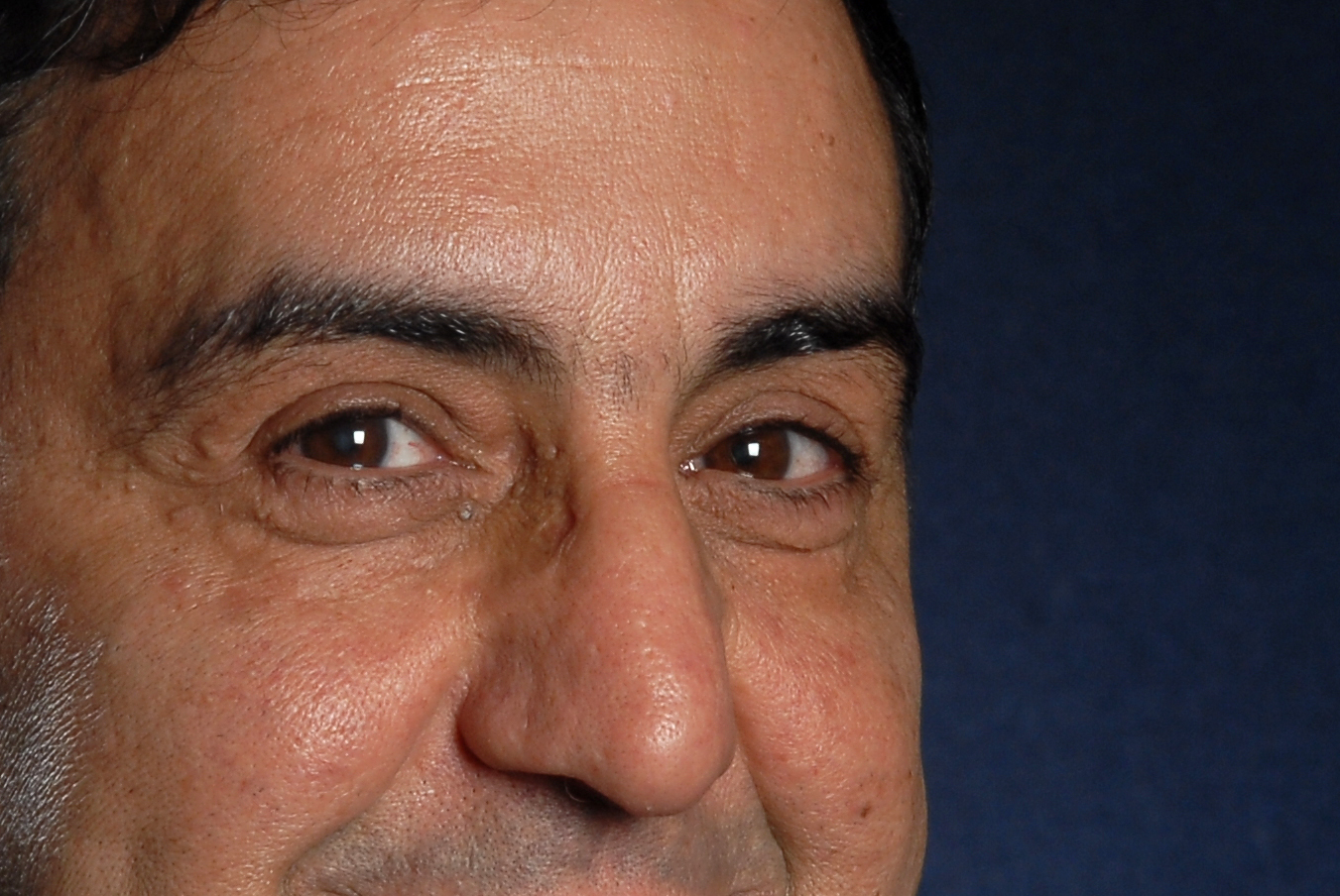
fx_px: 21628
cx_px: 443
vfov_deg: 2.4
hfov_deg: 3.5
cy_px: 666
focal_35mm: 580
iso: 160
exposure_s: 1/125
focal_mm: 135
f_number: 11
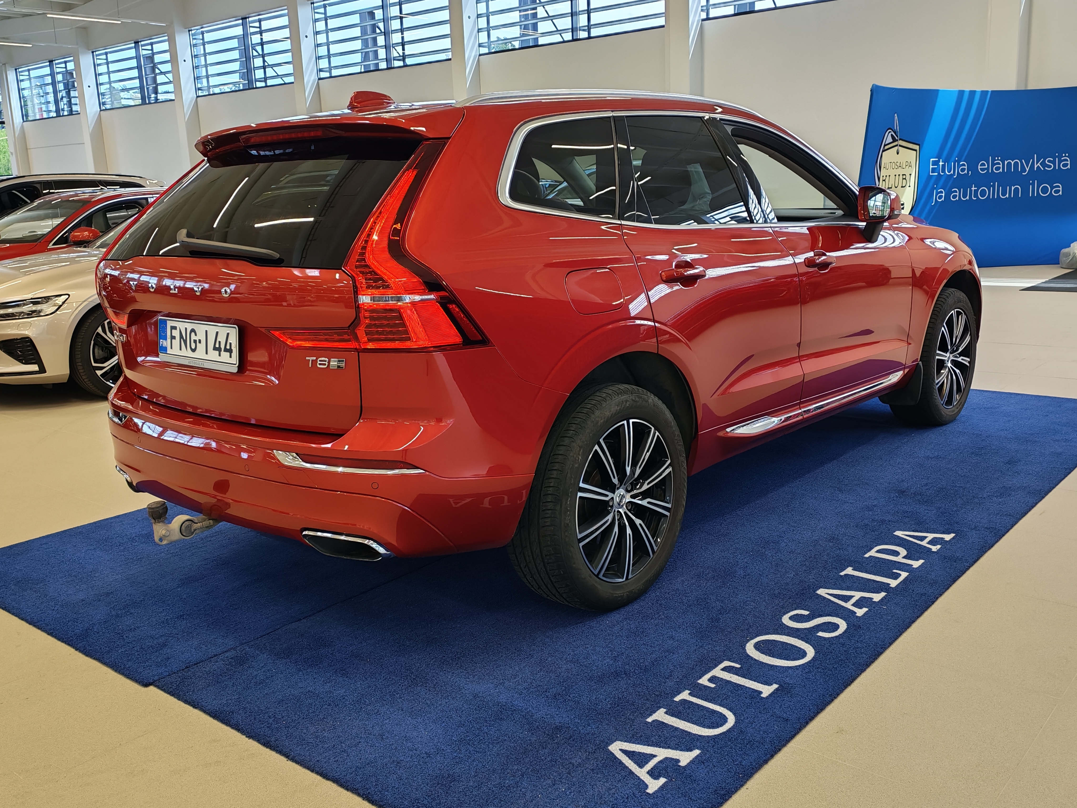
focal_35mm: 33
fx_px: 1027
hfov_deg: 55.4
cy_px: 404
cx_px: 538
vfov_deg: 42.9
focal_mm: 6.12
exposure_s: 1/100
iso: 125
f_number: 1.9
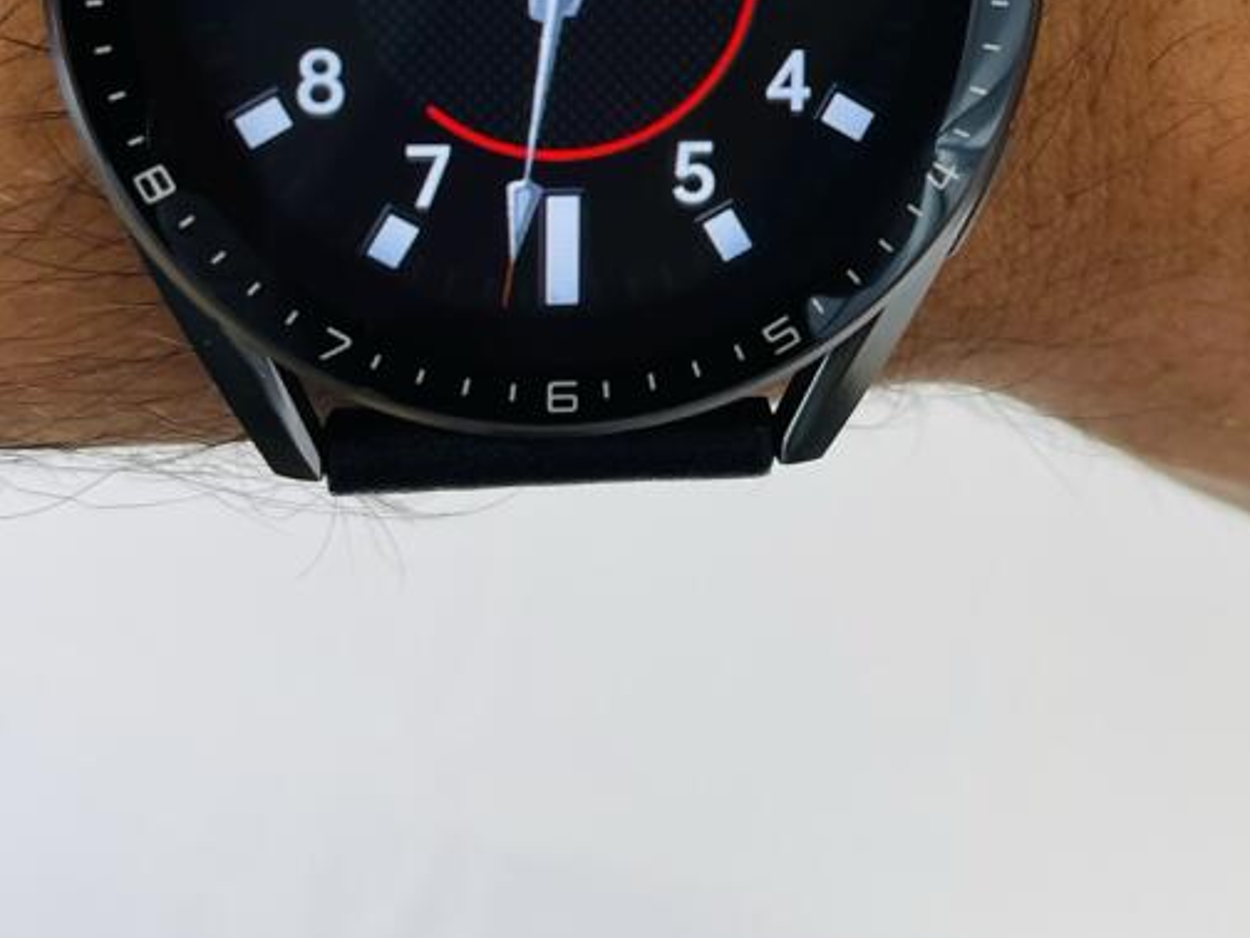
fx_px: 2383
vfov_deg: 21.5
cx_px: 871
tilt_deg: -69.5
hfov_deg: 29.1
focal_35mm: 66
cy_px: 20
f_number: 1.6
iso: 80
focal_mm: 5.1
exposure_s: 1/100
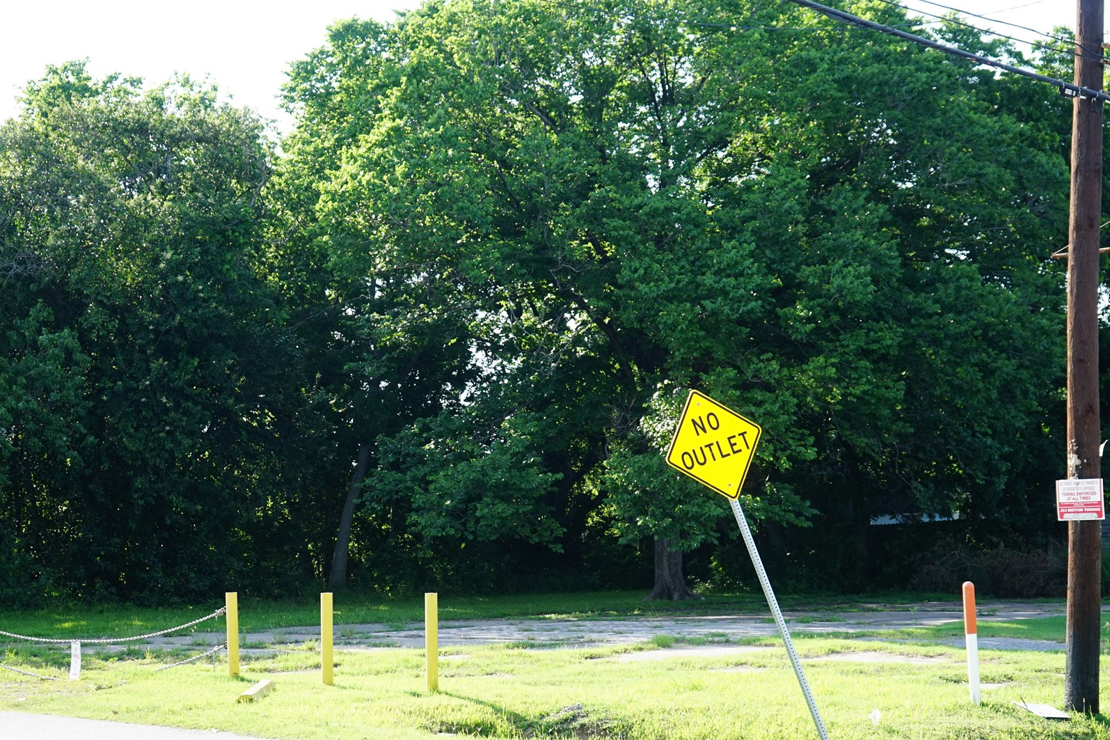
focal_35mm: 64
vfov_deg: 21.2
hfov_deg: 31.4
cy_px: 393
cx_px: 609
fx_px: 1973
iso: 100
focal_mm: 47
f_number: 5
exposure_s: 1/125
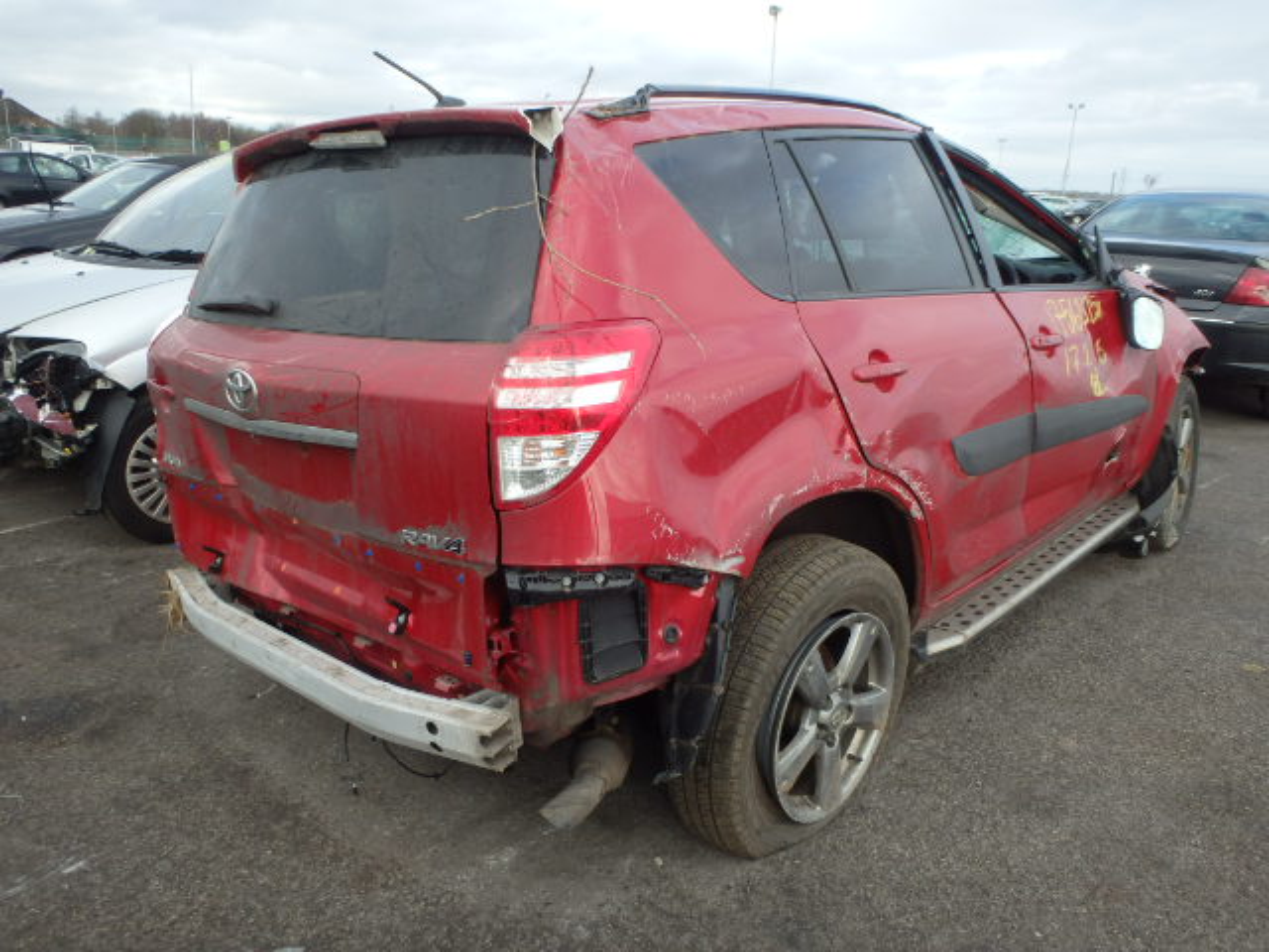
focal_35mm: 28
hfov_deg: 63.4
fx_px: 1026
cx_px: 634
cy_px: 476
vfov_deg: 49.7
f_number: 3.9
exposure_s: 1/250
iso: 125
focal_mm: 5
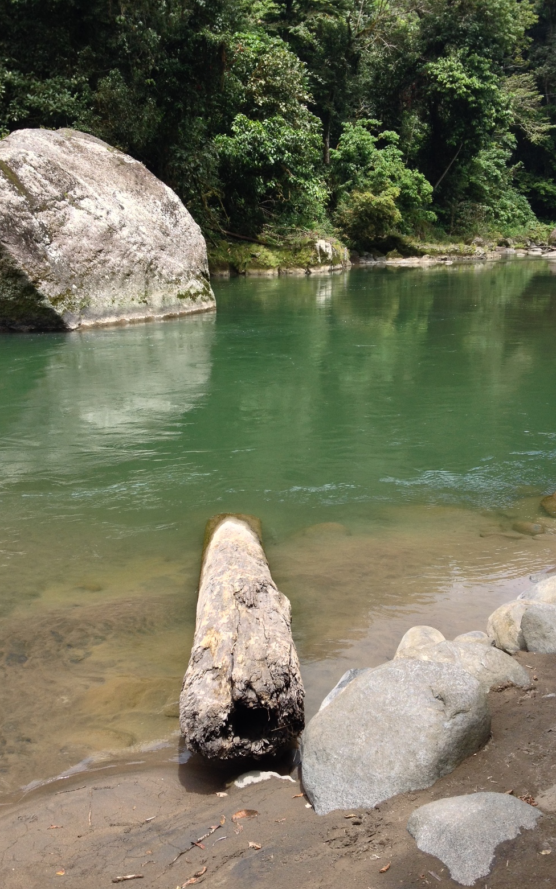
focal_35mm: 38
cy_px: 446
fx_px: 921
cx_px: 308
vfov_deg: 51.5
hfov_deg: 33.5
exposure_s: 1/657
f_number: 2.4
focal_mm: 4.28
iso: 50
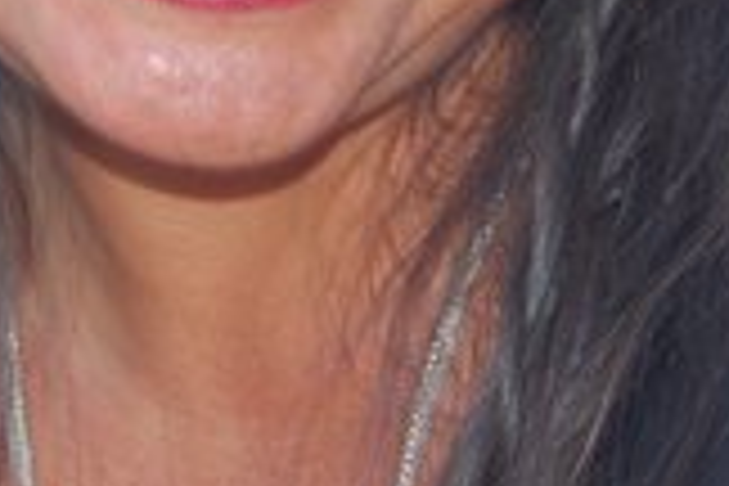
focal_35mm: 222
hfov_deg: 9.3
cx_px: 288
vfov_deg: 6.2
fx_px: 4495
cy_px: -65
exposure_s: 1/60
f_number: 5.6
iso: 400
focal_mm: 50
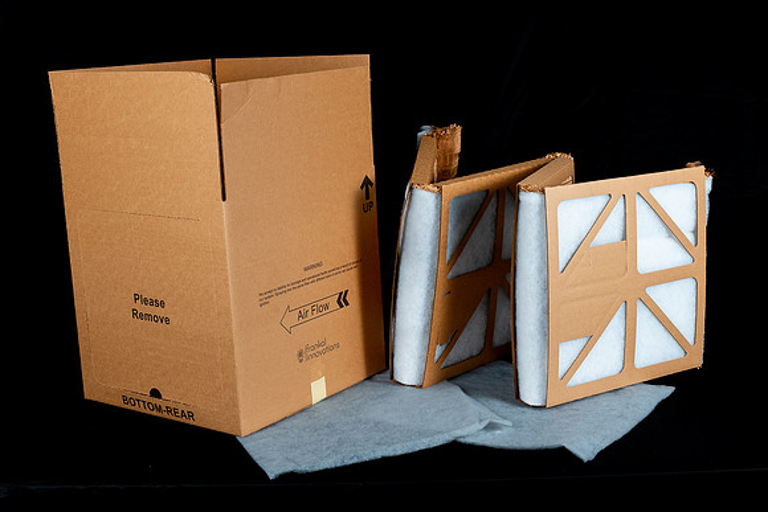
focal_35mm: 55
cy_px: 256
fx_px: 1174
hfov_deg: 36.2
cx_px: 384
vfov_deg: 24.6
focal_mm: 55
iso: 160
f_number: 8
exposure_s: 1/125
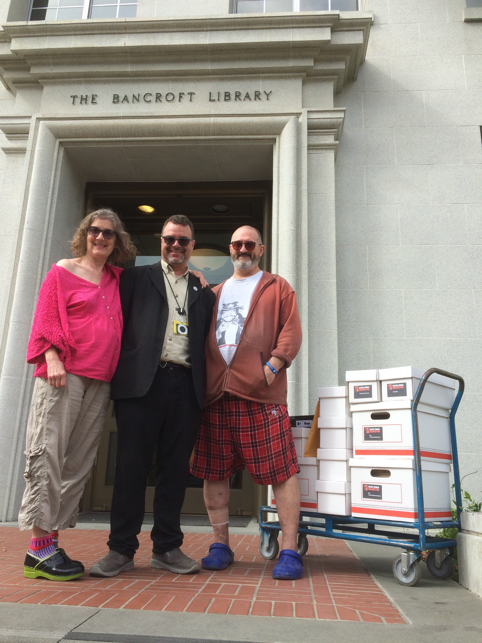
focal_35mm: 29
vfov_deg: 61.7
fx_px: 538
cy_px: 322
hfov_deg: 48.2
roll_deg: +0.6
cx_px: 241
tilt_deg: +16.9
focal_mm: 4.15
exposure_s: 1/1001
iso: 32
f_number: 2.2
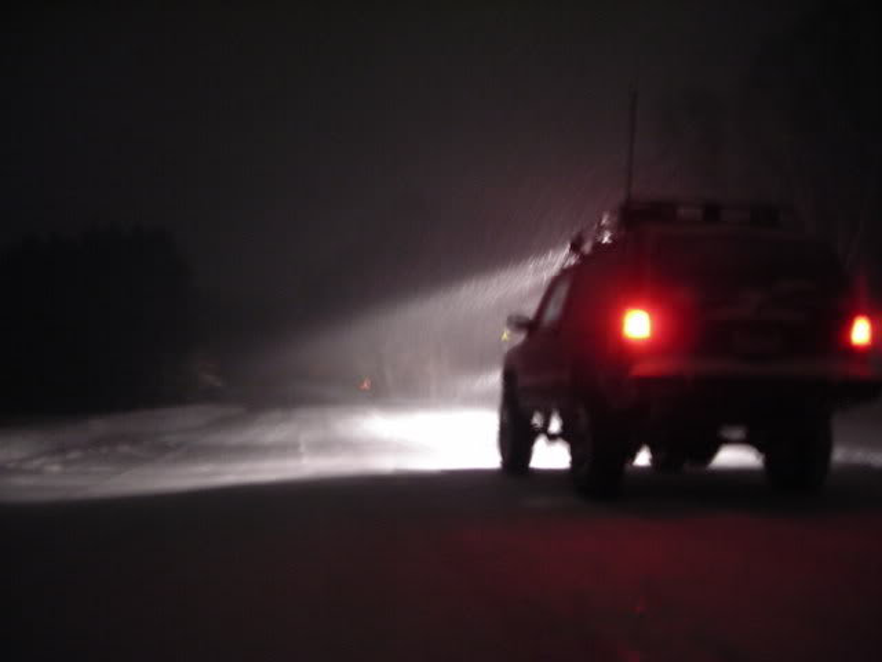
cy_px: 331
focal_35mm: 38
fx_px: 968
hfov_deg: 49.0
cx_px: 441
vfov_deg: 37.7
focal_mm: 6.3
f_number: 3.2
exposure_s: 2
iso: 200
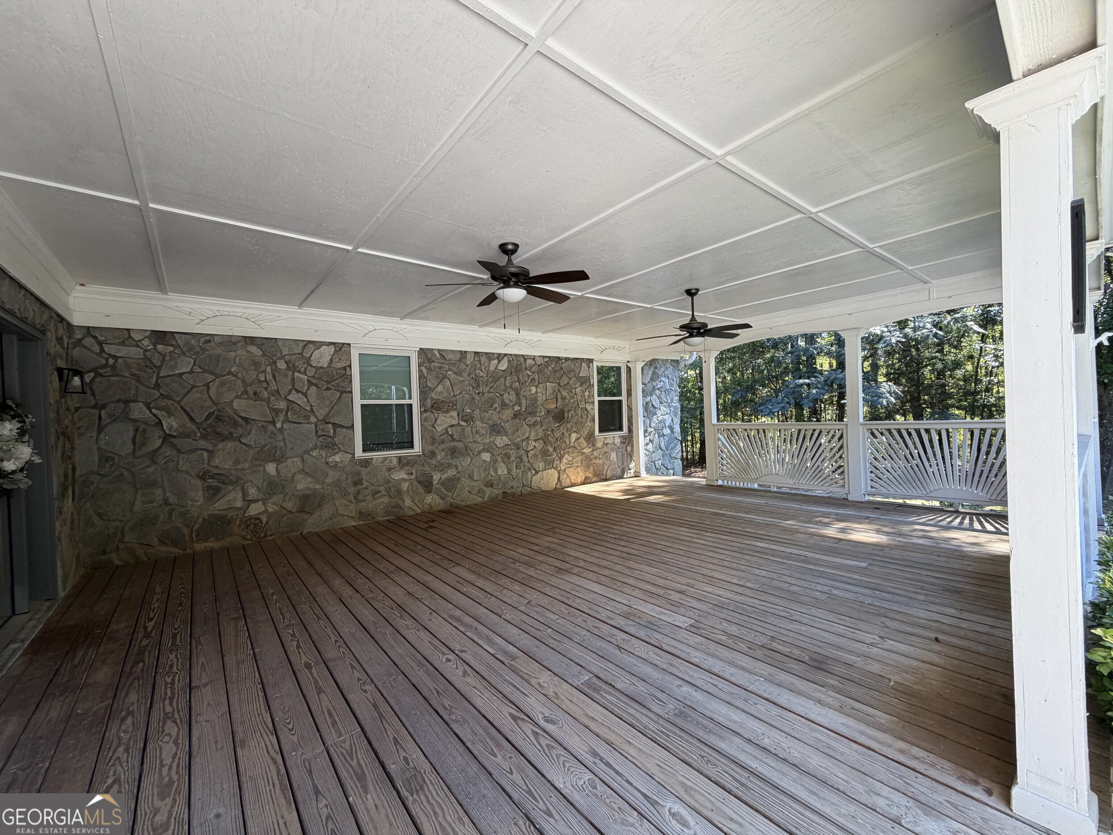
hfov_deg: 102.1
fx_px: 450
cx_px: 556
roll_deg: +2.7
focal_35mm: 14
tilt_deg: +0.0
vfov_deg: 85.7
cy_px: 418
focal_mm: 2.22
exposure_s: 1/121
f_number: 2.2
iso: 80
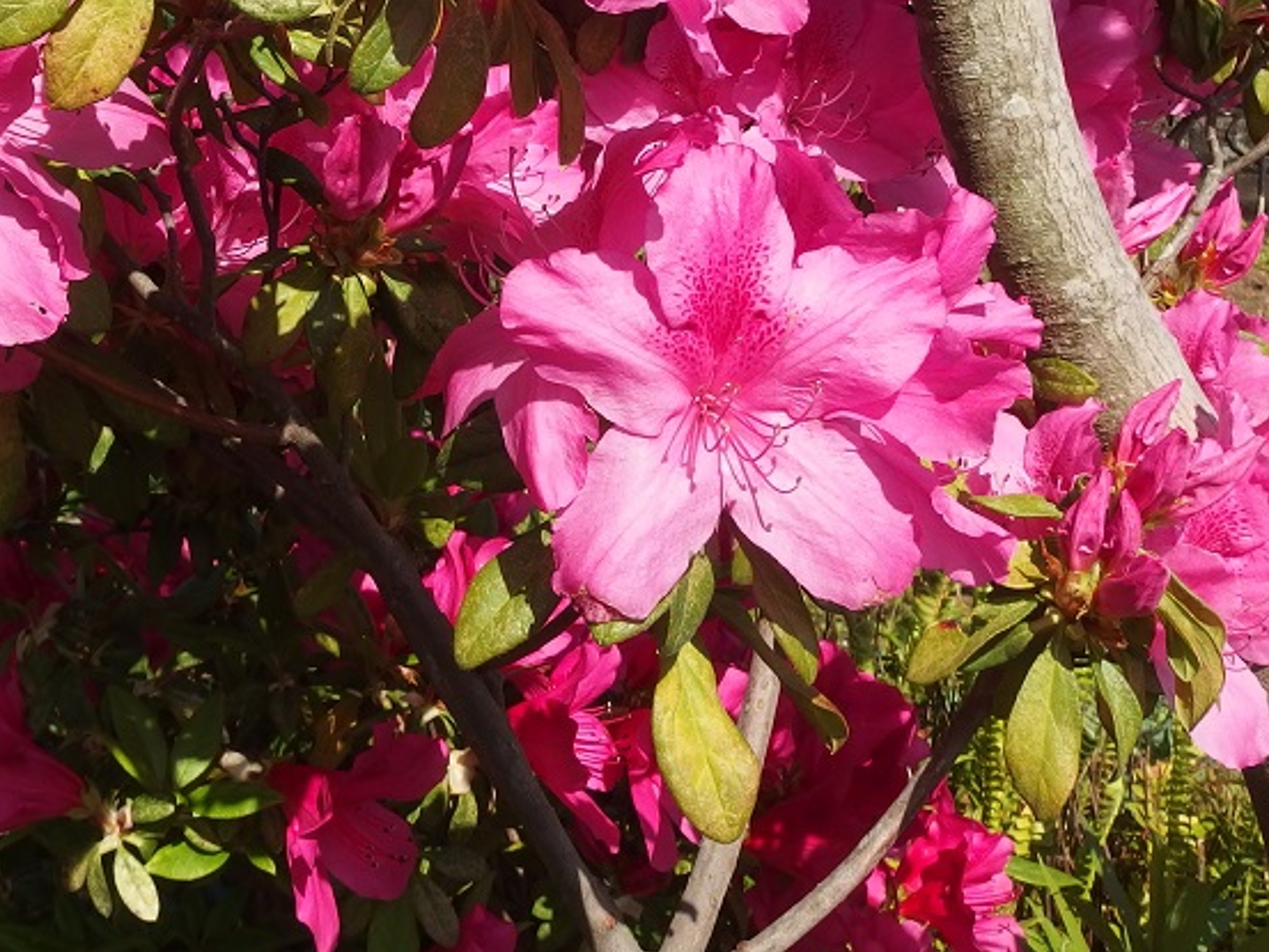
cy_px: 108
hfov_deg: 40.0
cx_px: 441
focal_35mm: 47
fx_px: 1723
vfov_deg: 29.7
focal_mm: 4.7
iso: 100
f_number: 4.5
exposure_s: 1/800
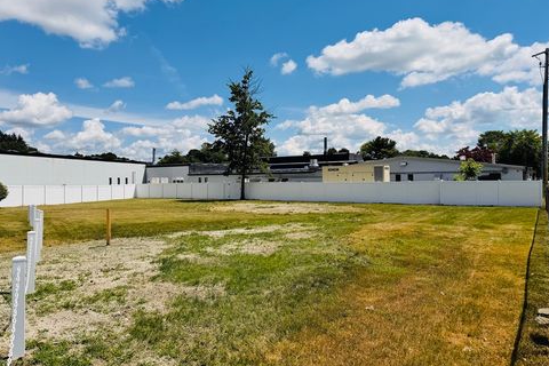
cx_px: 266
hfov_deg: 69.4
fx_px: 396
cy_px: 162
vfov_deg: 49.5
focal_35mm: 26
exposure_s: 1/17544
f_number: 1.78
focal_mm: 6.76
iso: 80
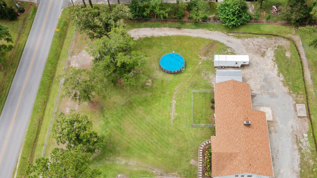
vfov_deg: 30.1
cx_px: 191
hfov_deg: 51.3
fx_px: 328
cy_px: 125
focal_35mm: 39
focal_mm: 10.26
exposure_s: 1/200
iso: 100
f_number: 7.1
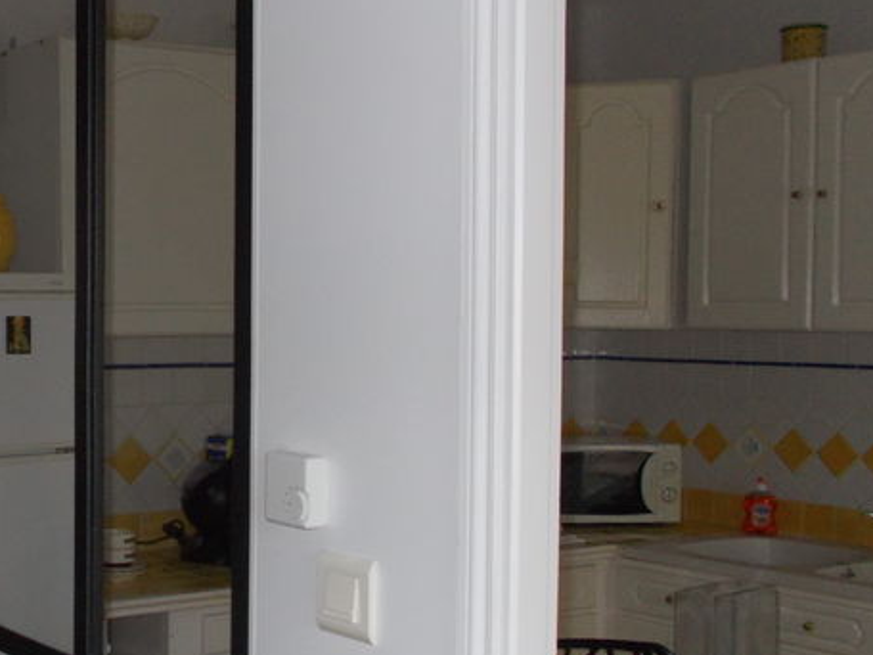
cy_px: 375
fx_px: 1438
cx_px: 155
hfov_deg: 32.7
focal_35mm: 57
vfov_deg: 25.6
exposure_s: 1/25
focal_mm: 4.6
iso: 200
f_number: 3.2
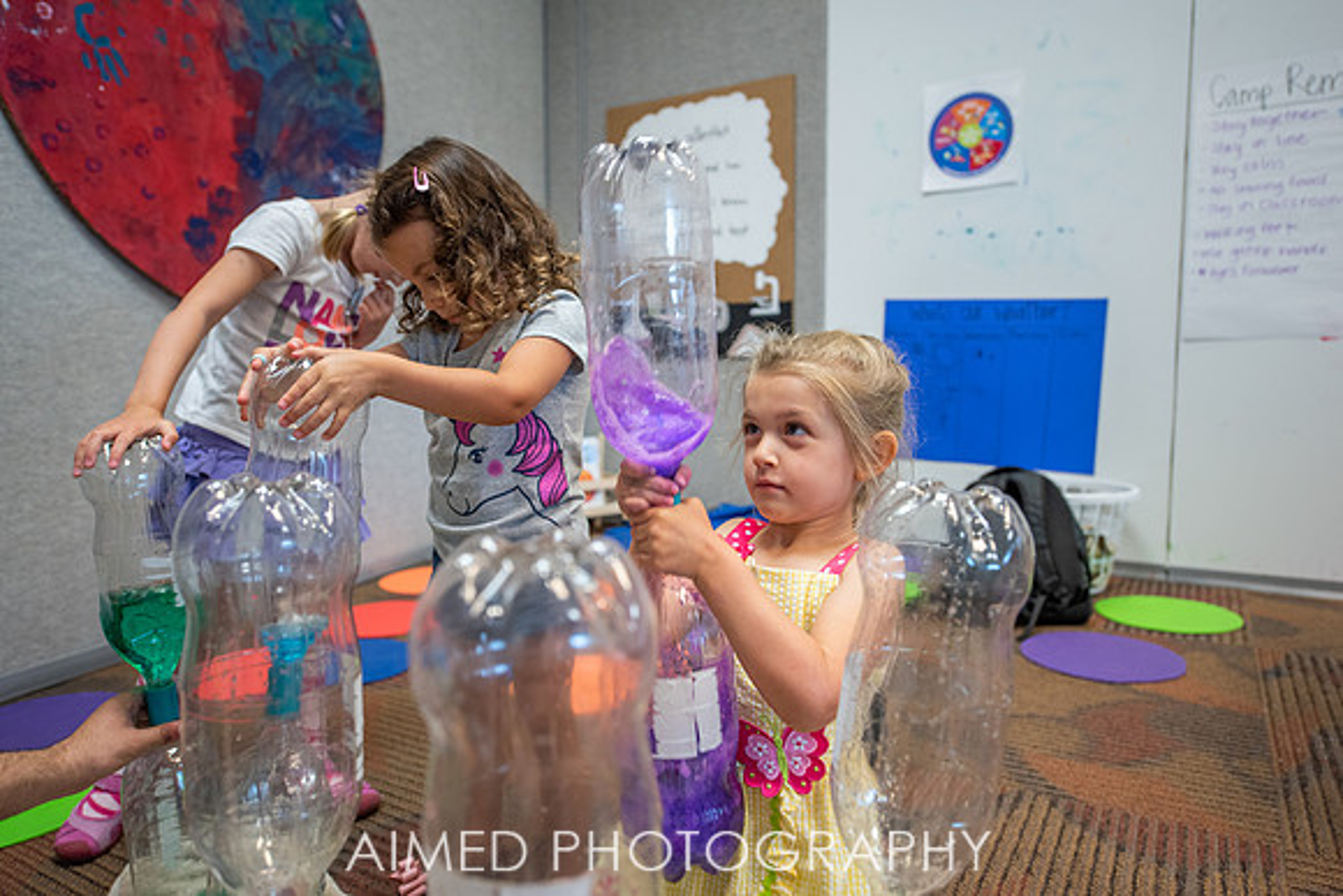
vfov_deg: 53.2
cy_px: 448
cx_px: 672
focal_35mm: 24
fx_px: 896
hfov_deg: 73.7
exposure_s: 1/250
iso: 800
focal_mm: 24
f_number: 2.8
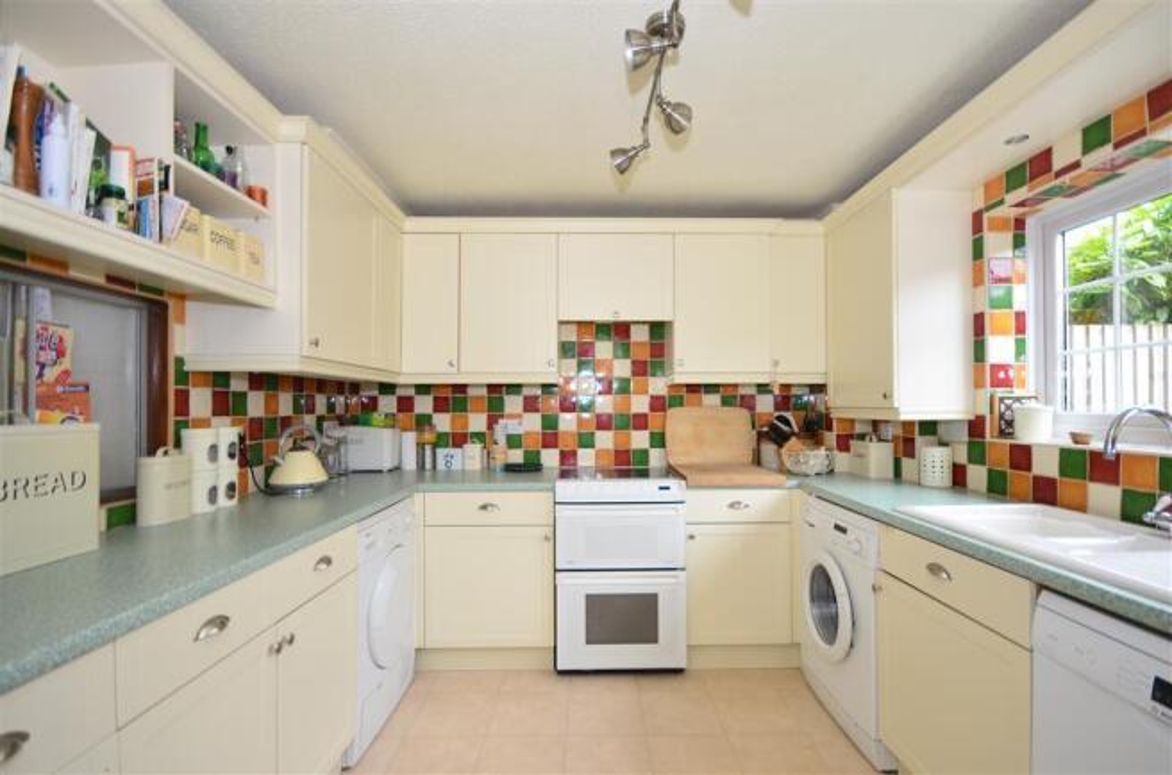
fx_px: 536
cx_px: 586
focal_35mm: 16
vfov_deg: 71.8
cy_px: 388
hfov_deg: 95.1
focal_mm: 11
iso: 200
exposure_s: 1/60
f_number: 5
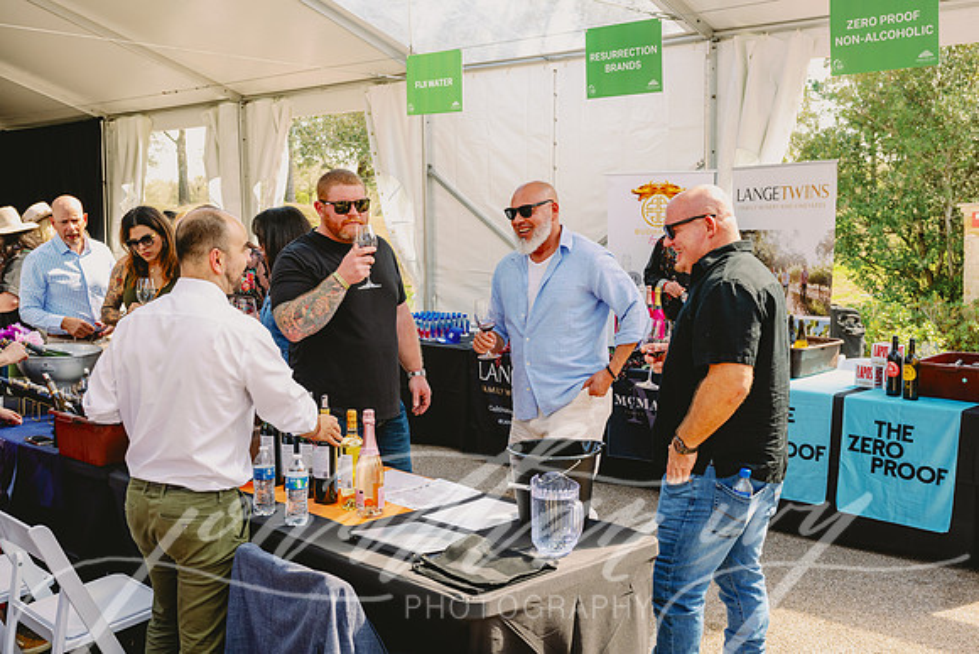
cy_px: 327
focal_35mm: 39
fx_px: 1061
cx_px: 490
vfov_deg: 34.2
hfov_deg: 49.5
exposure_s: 1/400
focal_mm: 39
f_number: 5.6
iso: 800
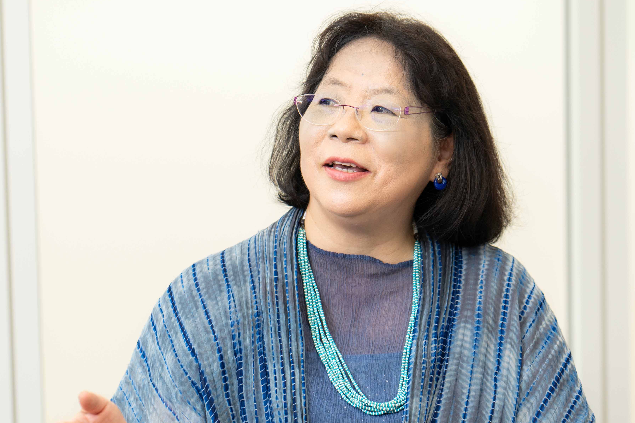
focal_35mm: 139
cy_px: 221
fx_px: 2452
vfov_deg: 9.9
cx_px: 300
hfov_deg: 14.8
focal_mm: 85
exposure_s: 1/125
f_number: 2.8
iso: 400
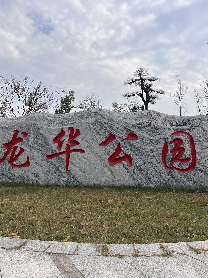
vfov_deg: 65.3
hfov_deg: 51.3
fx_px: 216
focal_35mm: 27
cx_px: 102
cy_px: 135
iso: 50
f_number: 1.6
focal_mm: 5.1
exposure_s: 1/2899
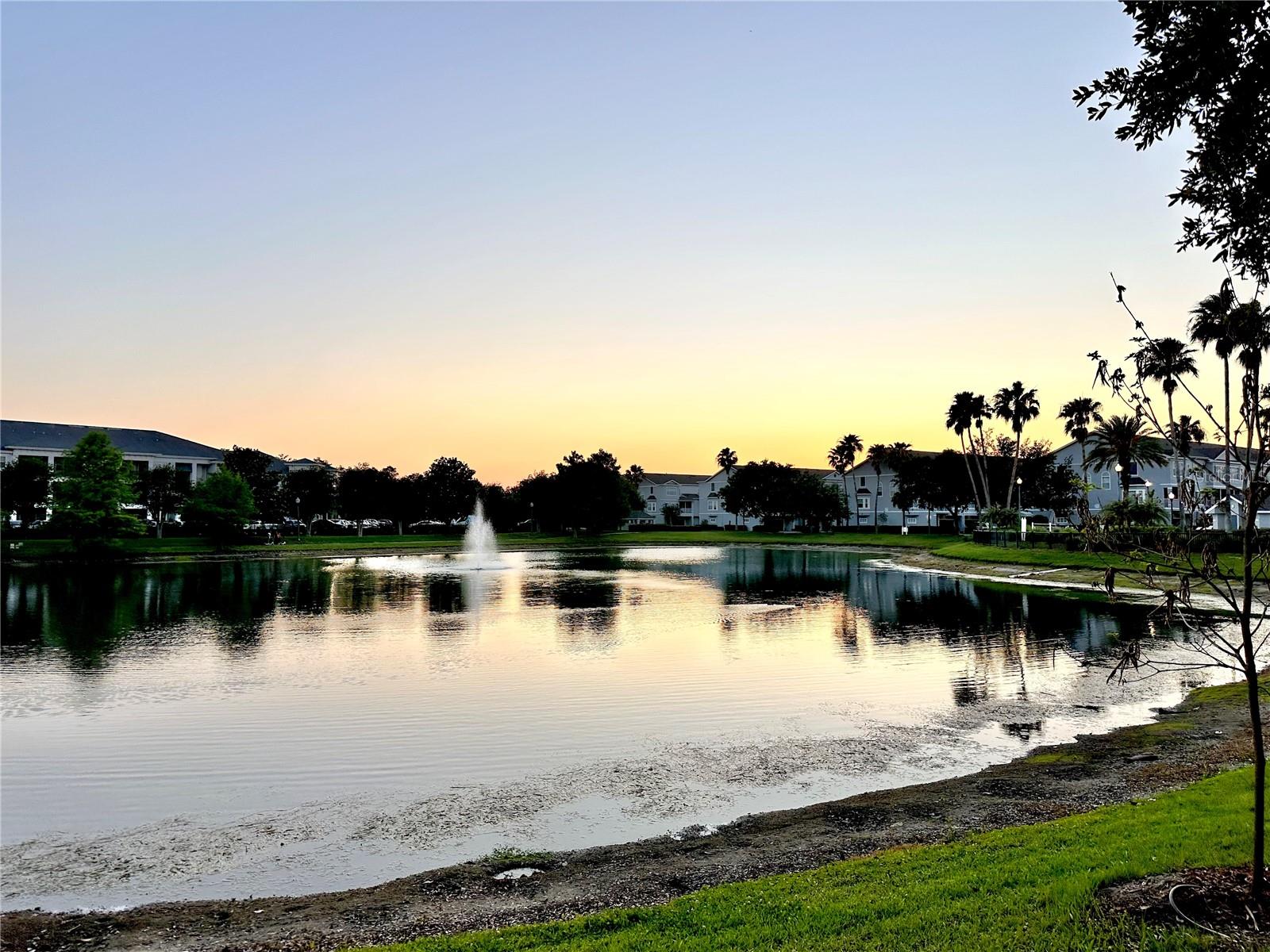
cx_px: 635
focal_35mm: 24
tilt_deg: +2.4
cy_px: 476
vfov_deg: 56.8
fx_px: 881
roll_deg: +0.2
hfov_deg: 71.6
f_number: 1.78
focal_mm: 6.86
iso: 80
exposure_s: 1/659
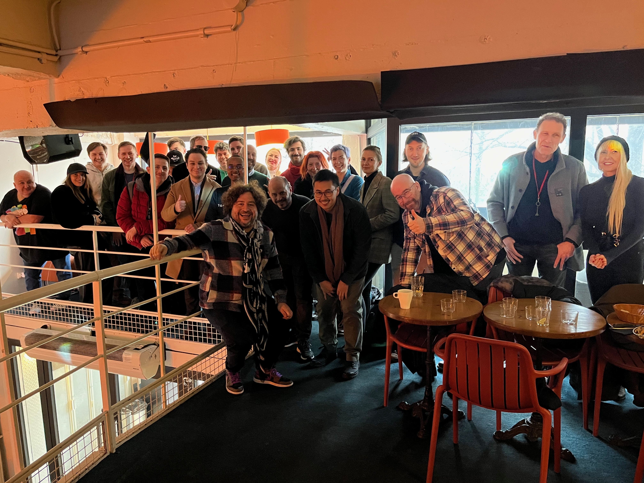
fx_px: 484
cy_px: 242
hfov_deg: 67.3
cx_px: 322
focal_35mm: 26
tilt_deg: -8.9
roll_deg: +0.6
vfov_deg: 53.1
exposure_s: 1/38
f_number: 1.6
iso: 500
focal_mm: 5.1
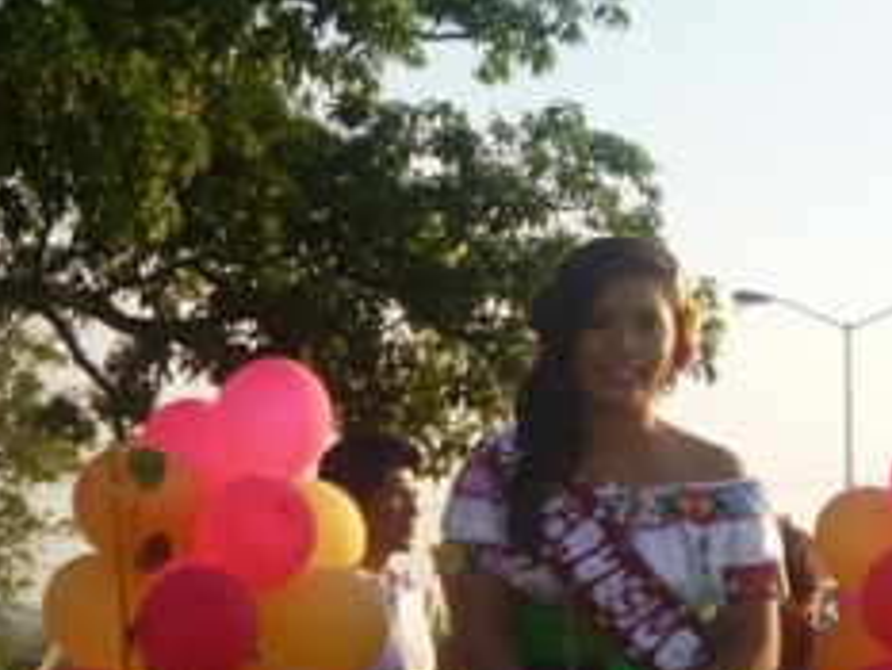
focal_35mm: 100
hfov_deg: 19.6
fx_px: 2578
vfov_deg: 14.8
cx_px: 505
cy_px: 479
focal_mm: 8.9
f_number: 3.6
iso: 100
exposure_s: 1/400
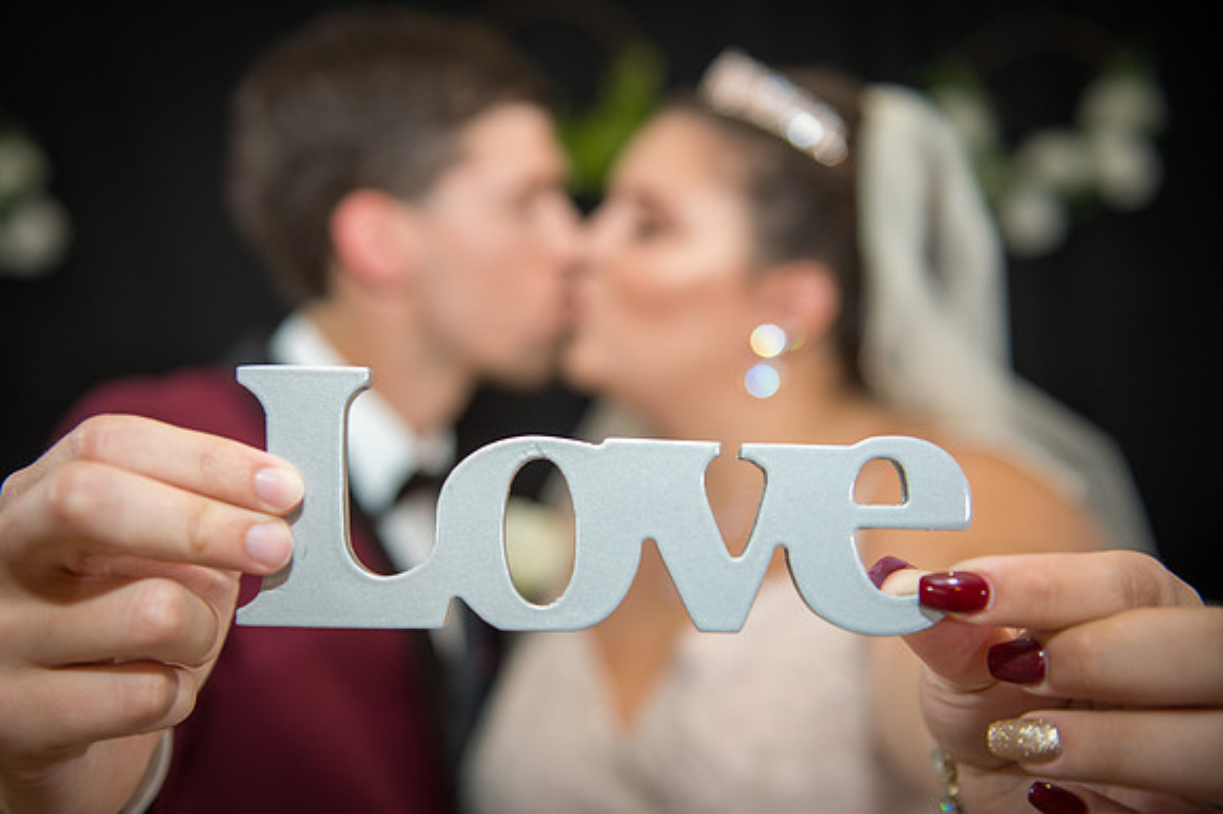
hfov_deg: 39.5
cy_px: 443
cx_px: 542
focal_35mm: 50
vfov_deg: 26.9
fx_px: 1701
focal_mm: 45
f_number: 2.8
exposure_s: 1/125
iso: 400
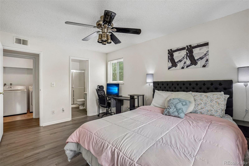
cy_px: 83
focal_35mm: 15
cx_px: 124
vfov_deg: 77.3
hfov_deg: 100.4
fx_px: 104
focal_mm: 10
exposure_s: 1/30
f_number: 8
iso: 400
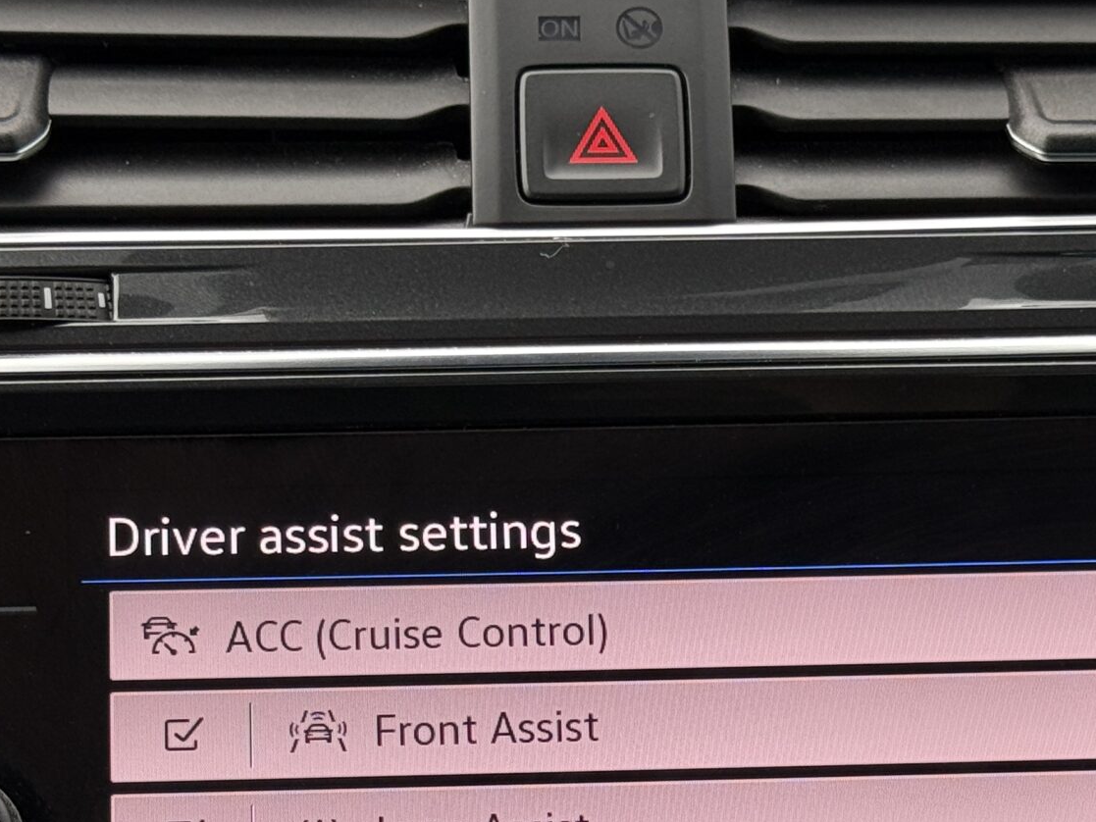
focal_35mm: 110
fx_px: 3483
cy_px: 795
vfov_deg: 13.3
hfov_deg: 17.9
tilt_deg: -23.0
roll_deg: -0.1
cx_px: 664
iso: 50
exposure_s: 1/163
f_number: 1.78
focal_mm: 6.76
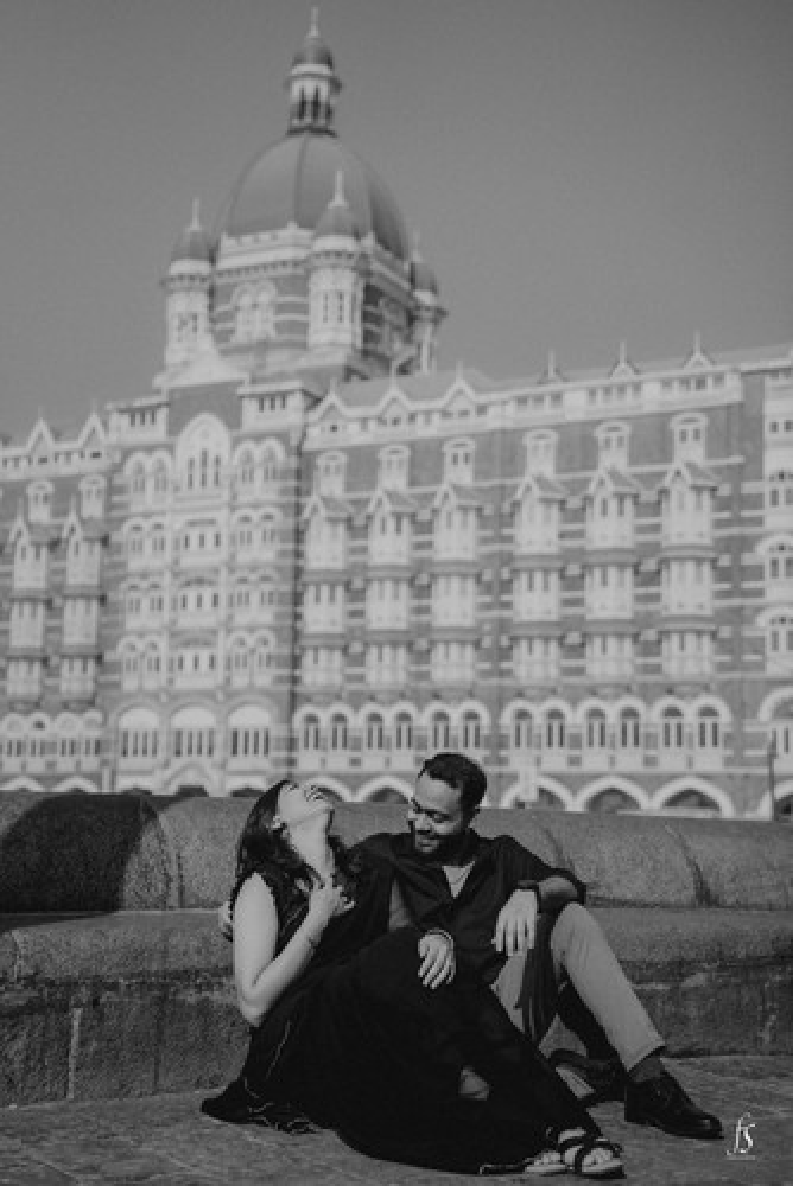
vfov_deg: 39.6
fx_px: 1650
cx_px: 396
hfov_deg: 27.0
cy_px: 593
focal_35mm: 50
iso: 160
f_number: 2.5
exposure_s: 1/2000
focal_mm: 50
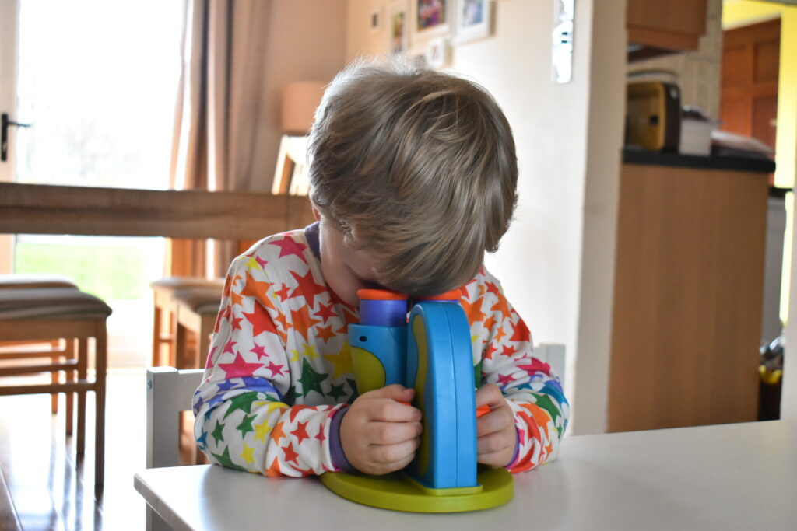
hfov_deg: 38.9
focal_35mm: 51
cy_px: 266
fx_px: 1129
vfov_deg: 26.5
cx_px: 398
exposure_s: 1/50
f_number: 4.5
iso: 2000
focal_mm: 34
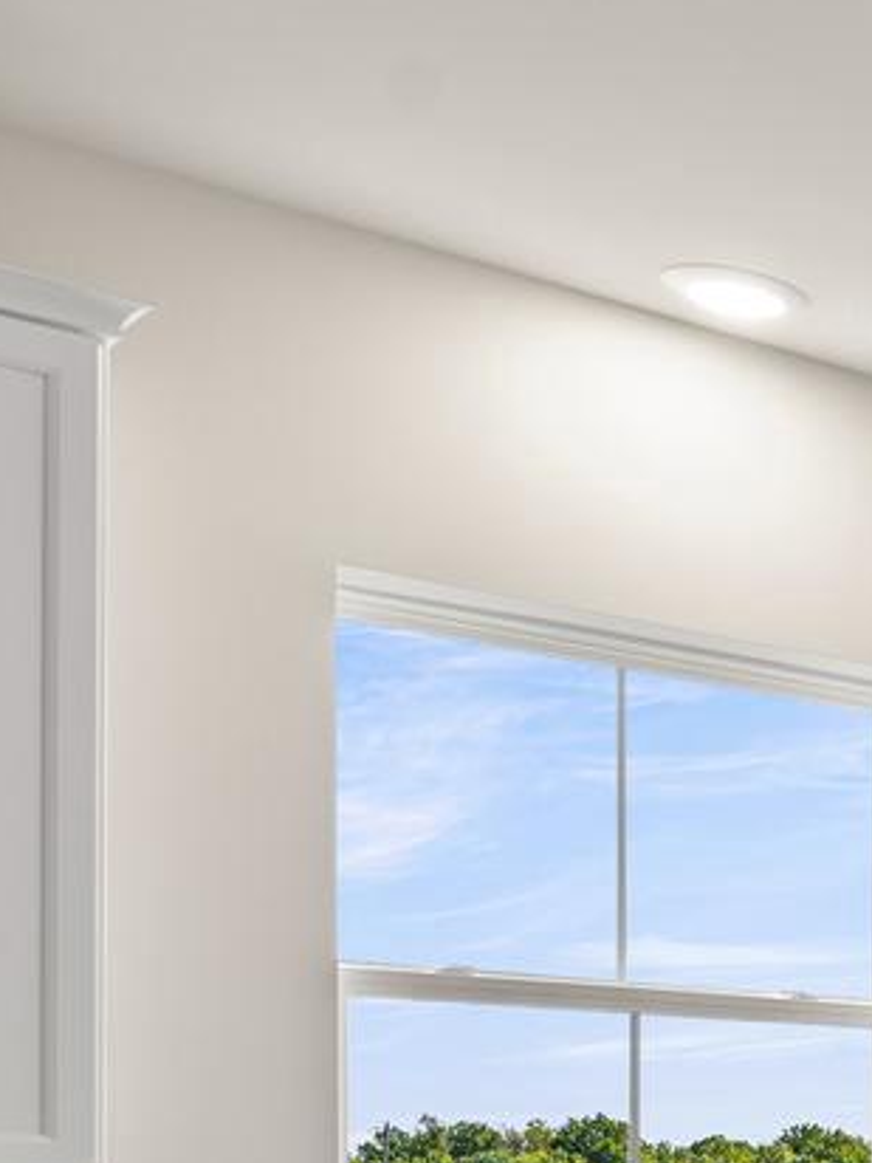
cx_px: 2105
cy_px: 1145
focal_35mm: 67
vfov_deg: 27.4
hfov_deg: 14.4
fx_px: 2250
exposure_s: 1/1.67
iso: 400
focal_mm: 14
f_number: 8
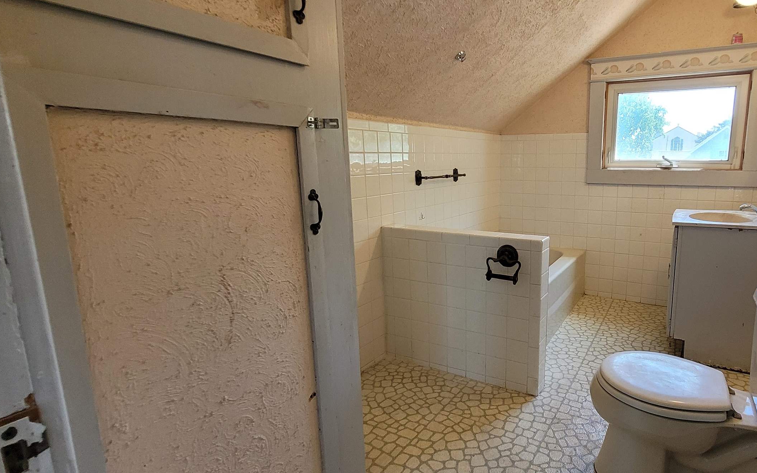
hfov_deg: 82.9
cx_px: 487
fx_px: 413
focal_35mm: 20
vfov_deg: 59.6
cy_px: 245
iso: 160
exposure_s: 1/60
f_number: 2.2
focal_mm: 1.74
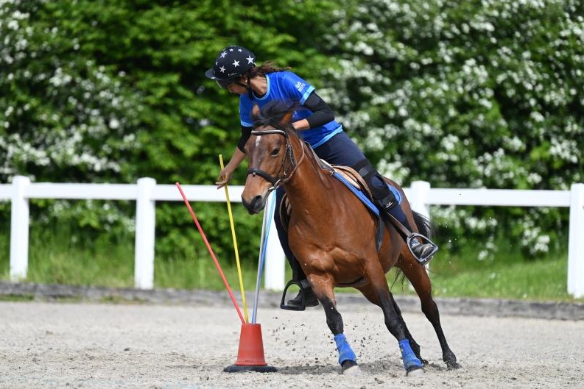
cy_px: 195
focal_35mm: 383
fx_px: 6214
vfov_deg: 3.6
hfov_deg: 5.4
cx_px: 292
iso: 320
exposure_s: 1/1250
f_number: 5.6
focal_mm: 380
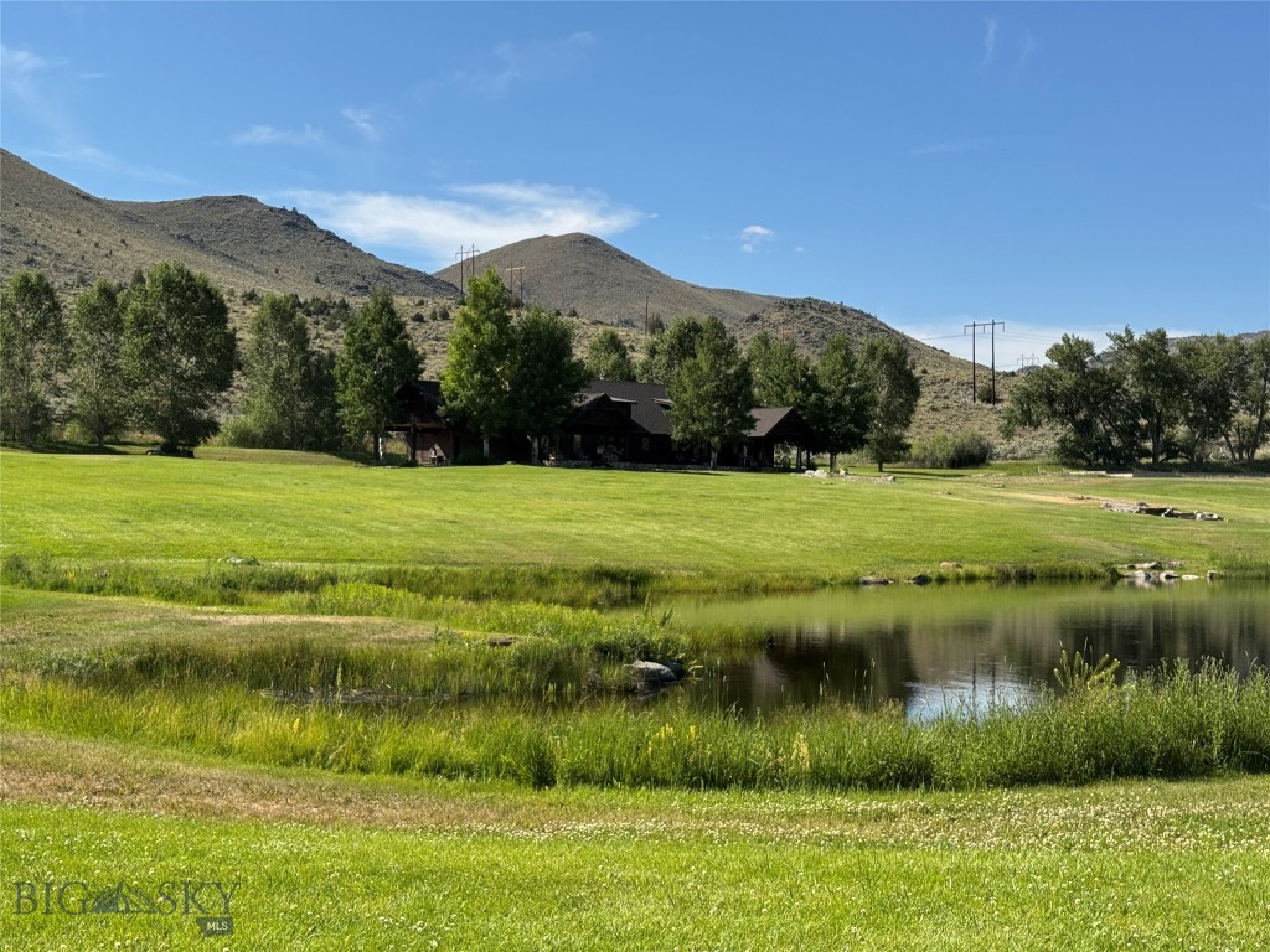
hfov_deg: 39.7
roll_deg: -0.2
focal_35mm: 48
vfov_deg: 30.3
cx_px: 635
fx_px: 1761
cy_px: 476
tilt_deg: +0.4
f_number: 1.78
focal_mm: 6.76
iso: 64
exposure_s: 1/4310
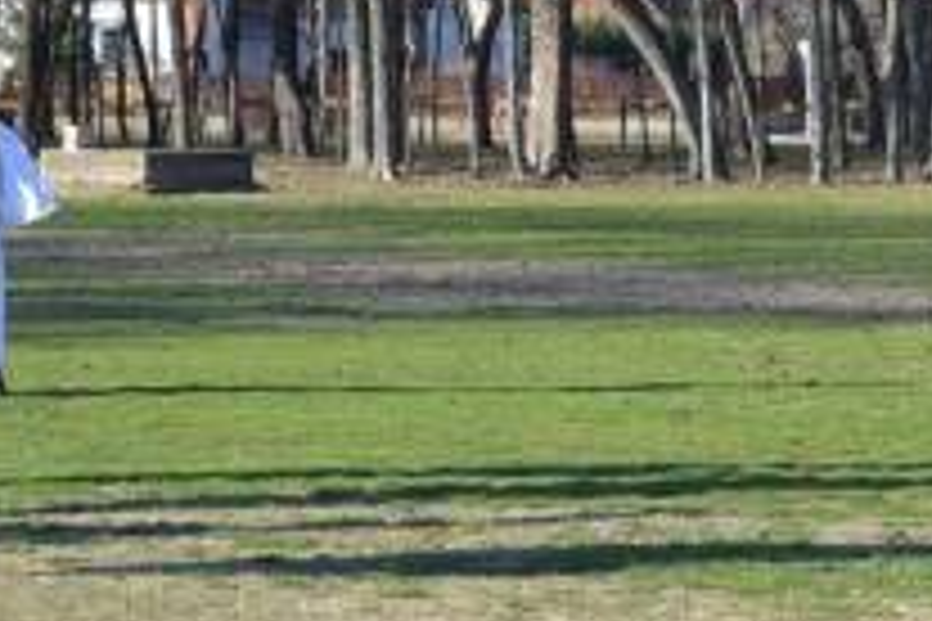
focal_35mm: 197
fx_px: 5100
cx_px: 1243
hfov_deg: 10.2
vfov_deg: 7.0
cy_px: 200
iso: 100
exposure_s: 1/160
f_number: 6.3
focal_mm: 34
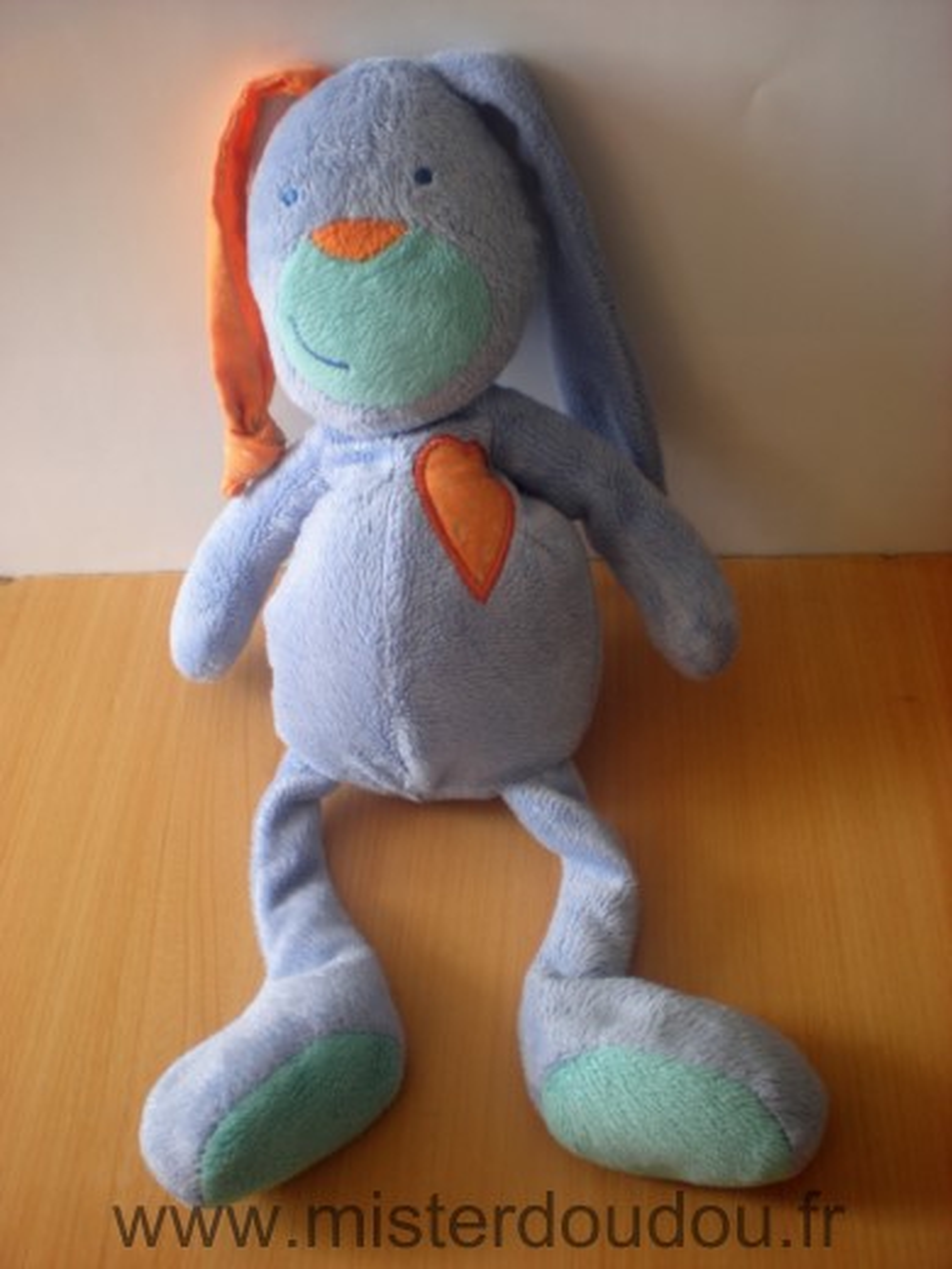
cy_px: 634
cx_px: 476
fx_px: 1393
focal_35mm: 38
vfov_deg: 49.0
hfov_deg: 37.7
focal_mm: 6.3
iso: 64
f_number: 3.1
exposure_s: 1/52
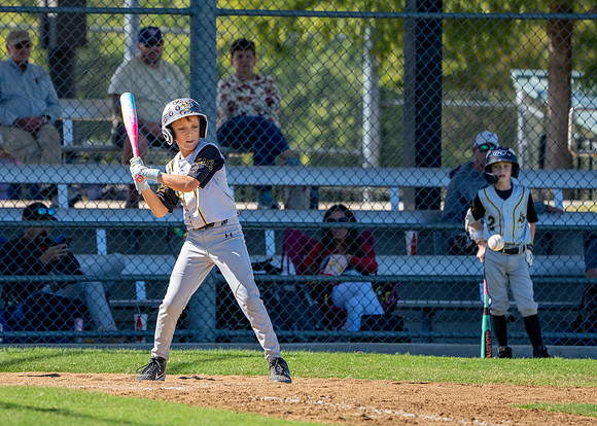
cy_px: 174
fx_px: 6421
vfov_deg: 3.8
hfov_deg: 5.3
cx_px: 179
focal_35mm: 379
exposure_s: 1/3200
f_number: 5.6
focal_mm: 276
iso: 800
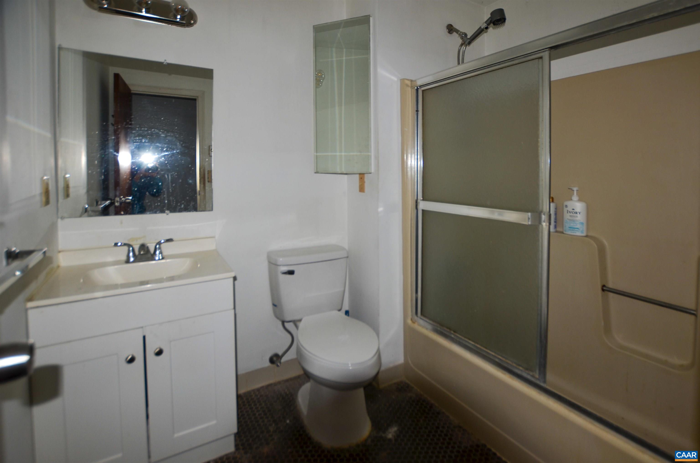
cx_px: 350
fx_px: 291
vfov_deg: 77.1
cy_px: 232
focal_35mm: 15
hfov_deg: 100.5
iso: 100
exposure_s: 1/60
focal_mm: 10
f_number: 3.5
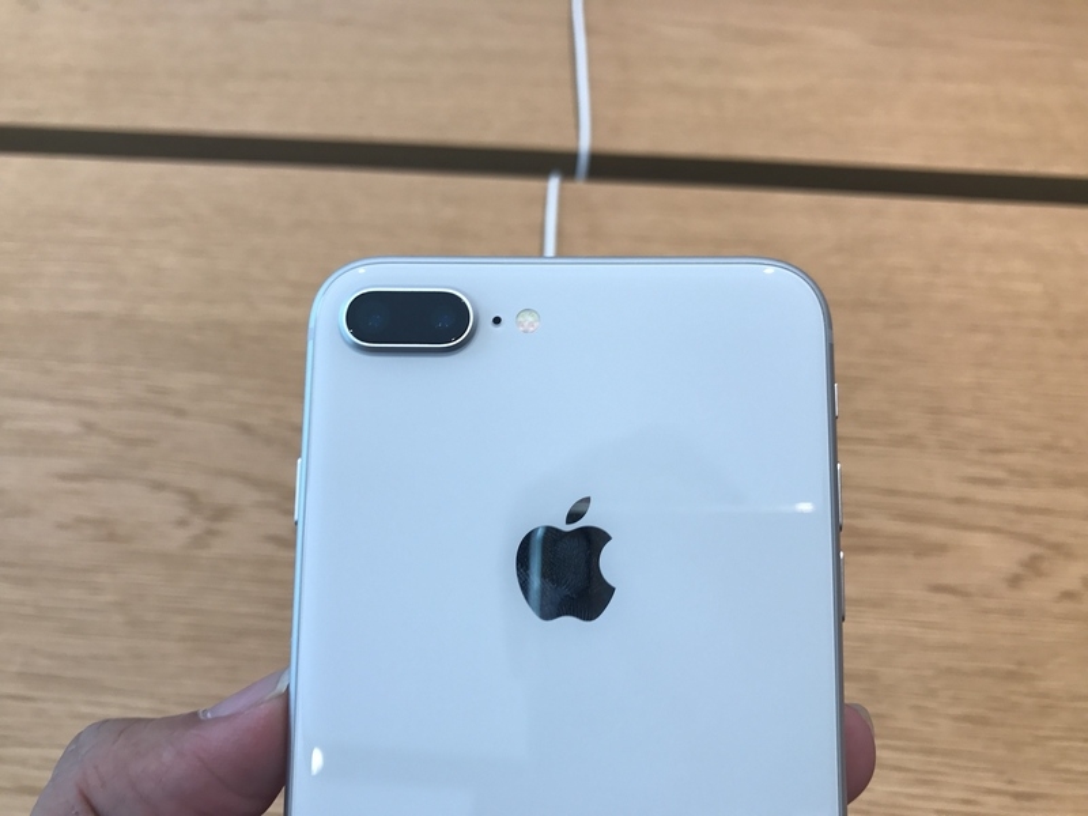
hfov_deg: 63.4
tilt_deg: -52.4
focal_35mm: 28
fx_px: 880
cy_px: 408
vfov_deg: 49.7
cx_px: 544
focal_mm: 3.99
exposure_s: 1/43
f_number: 1.8
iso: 25
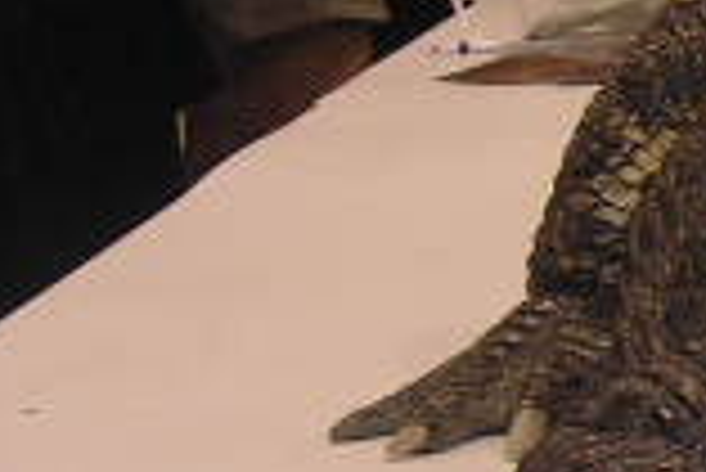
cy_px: 283
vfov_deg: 6.6
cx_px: 1169
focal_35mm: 208
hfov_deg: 9.5
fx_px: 4083
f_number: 3.1
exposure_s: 1/30
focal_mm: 7.5
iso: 100
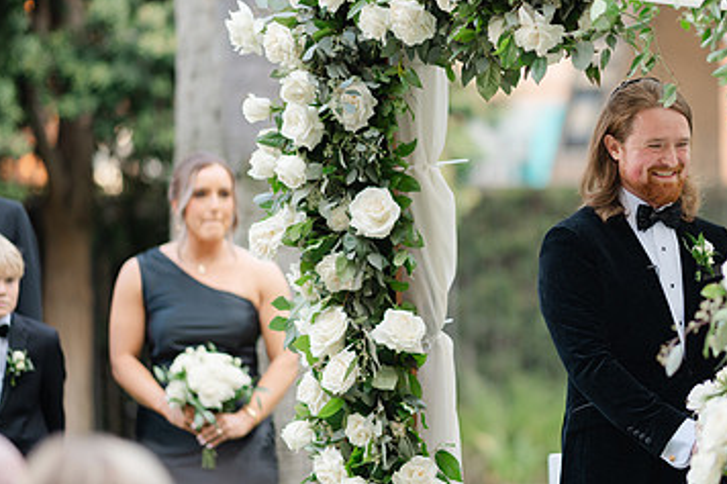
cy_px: 227
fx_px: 3451
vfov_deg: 8.0
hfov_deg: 12.0
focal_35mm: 171
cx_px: 533
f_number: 1.4
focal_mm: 105
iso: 100
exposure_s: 1/400
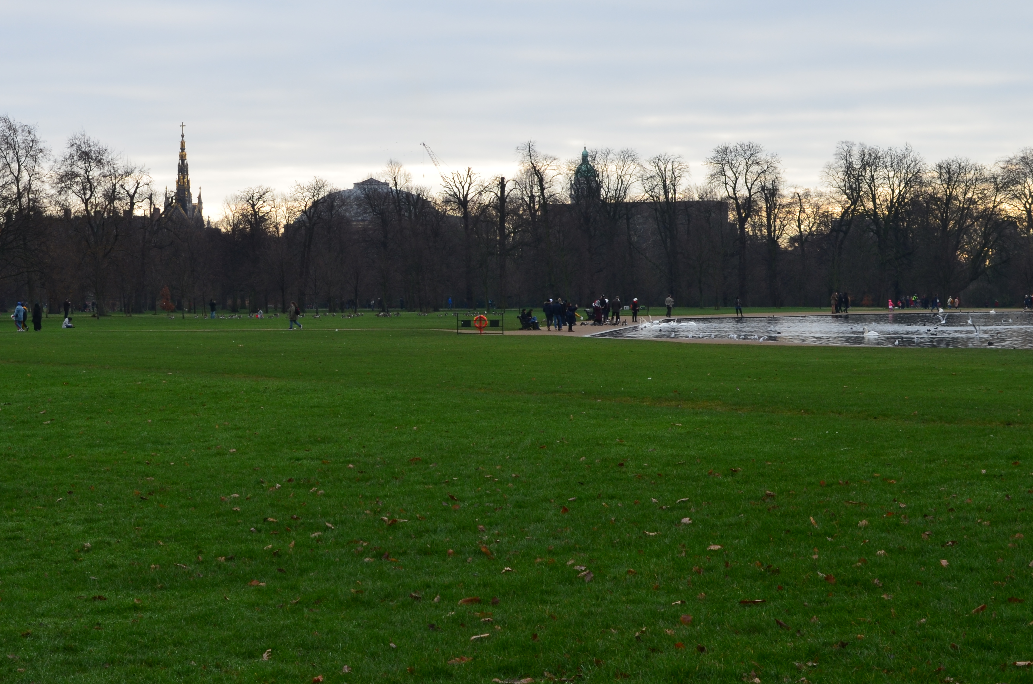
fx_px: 2319
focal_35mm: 81
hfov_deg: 25.0
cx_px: 340
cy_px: 270
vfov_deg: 16.8
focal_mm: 38
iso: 200
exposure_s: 1/60
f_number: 10
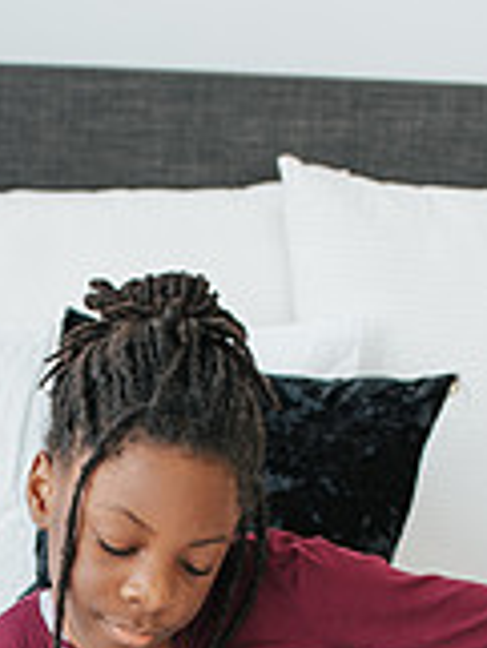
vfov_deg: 20.0
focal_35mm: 94
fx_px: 1761
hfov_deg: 15.7
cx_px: 121
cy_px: 704
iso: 250
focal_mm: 35
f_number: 3.2
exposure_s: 1/250
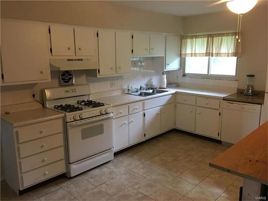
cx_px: 134
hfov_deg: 61.7
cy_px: 100
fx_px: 225
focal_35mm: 29
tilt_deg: -9.5
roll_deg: +0.5
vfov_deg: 48.2
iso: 80
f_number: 2.2
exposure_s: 1/15
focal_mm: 4.15
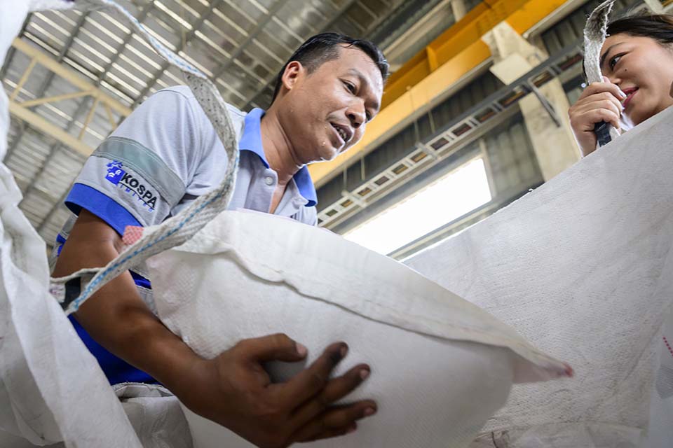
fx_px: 449
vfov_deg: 53.1
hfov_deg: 73.7
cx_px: 336
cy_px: 224
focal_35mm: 24
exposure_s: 1/250
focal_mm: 24
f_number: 4
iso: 2500
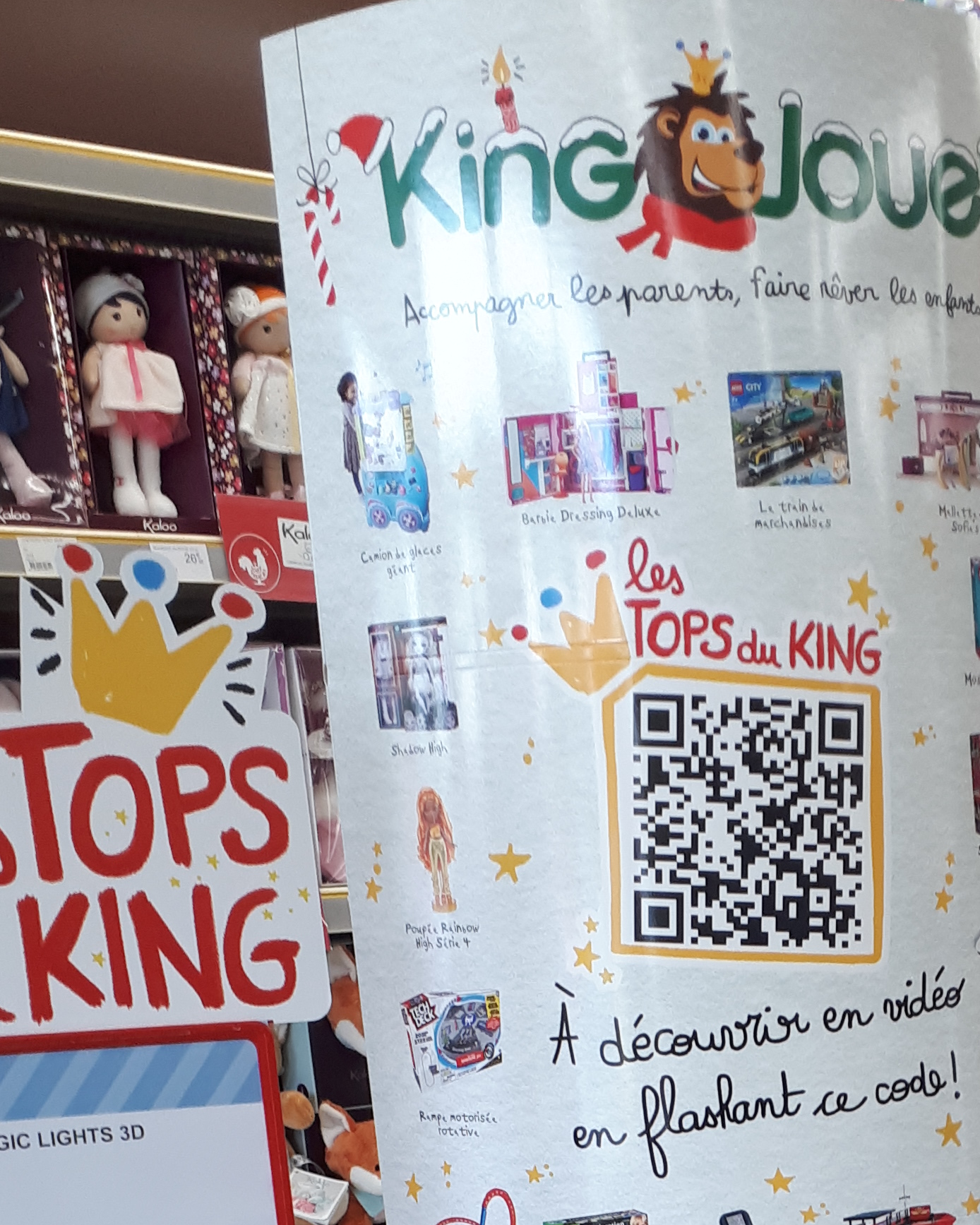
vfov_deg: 24.3
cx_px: 864
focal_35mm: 70
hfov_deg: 21.4
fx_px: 2538
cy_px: 1520
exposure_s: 1/33
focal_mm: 3.6
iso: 50
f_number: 1.9
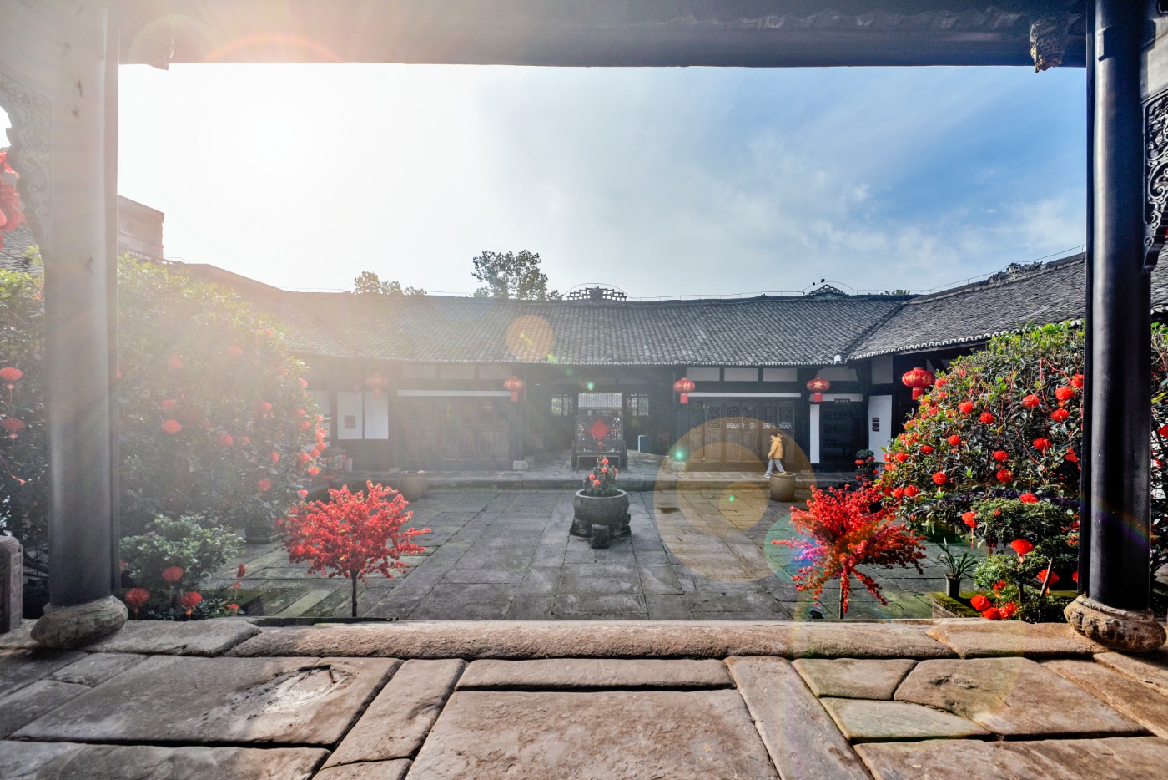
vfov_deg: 90.0
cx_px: 584
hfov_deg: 112.6
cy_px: 390
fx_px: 389
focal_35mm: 12
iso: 100
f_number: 8
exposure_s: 1/250
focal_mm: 12
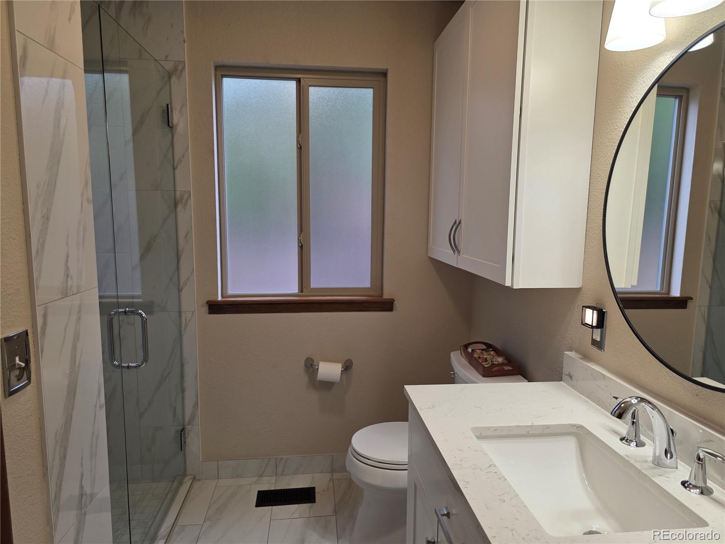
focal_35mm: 23
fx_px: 482
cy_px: 272
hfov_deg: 73.9
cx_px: 362
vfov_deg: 58.9
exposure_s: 1/120
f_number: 1.7
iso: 100
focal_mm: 6.3
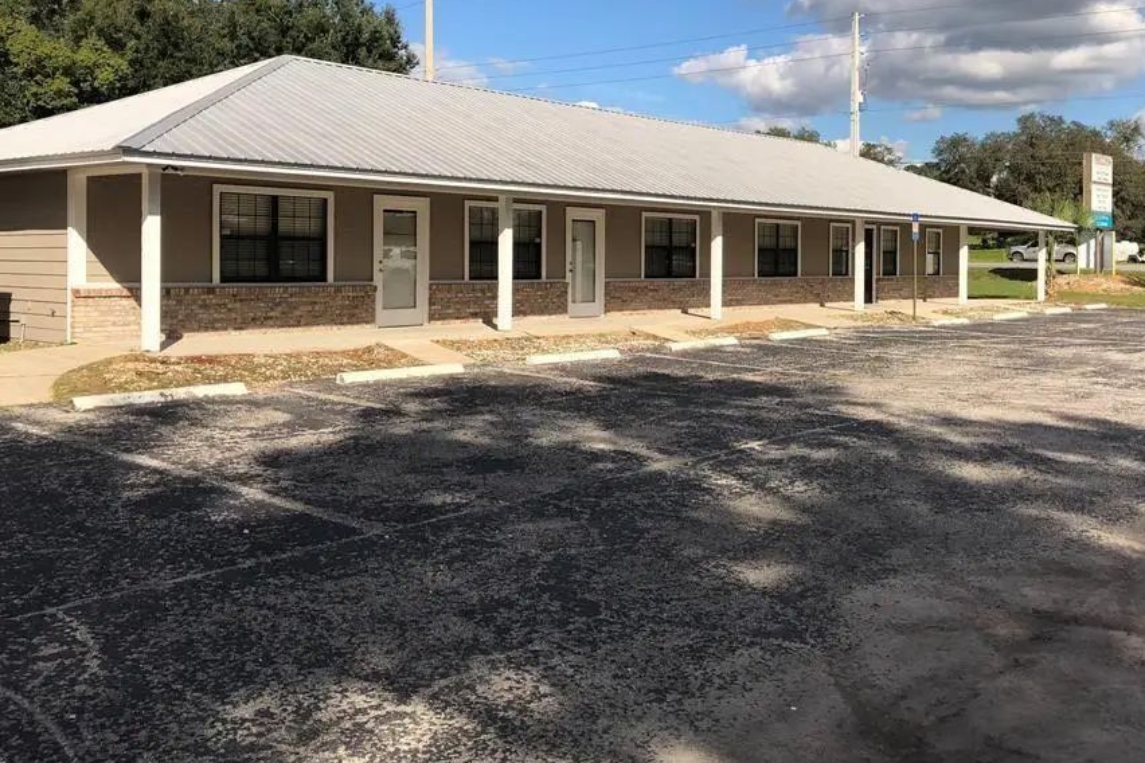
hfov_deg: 54.3
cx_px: 634
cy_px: 281
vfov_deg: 37.6
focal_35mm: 35
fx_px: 1113
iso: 20
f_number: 1.8
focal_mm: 3.99
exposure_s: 1/3205
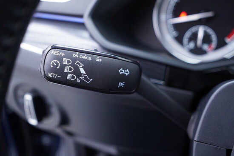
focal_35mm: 36
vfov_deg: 36.9
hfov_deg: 53.1
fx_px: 234
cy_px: 78
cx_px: 117
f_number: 2.8
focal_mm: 24
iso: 400
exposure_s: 1/40
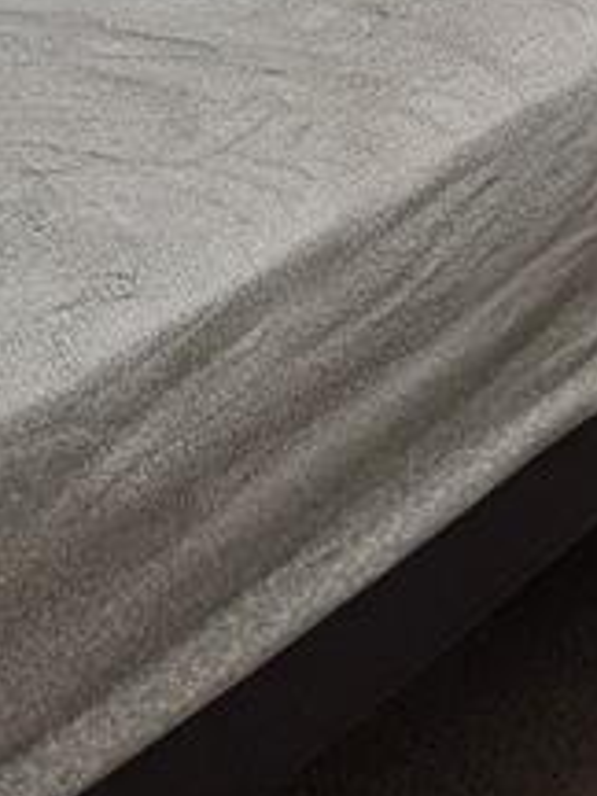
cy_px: -582
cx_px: 936
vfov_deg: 17.2
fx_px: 2208
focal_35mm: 96
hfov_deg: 14.2
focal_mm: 4.38
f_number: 1.73
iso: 53
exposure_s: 1/30
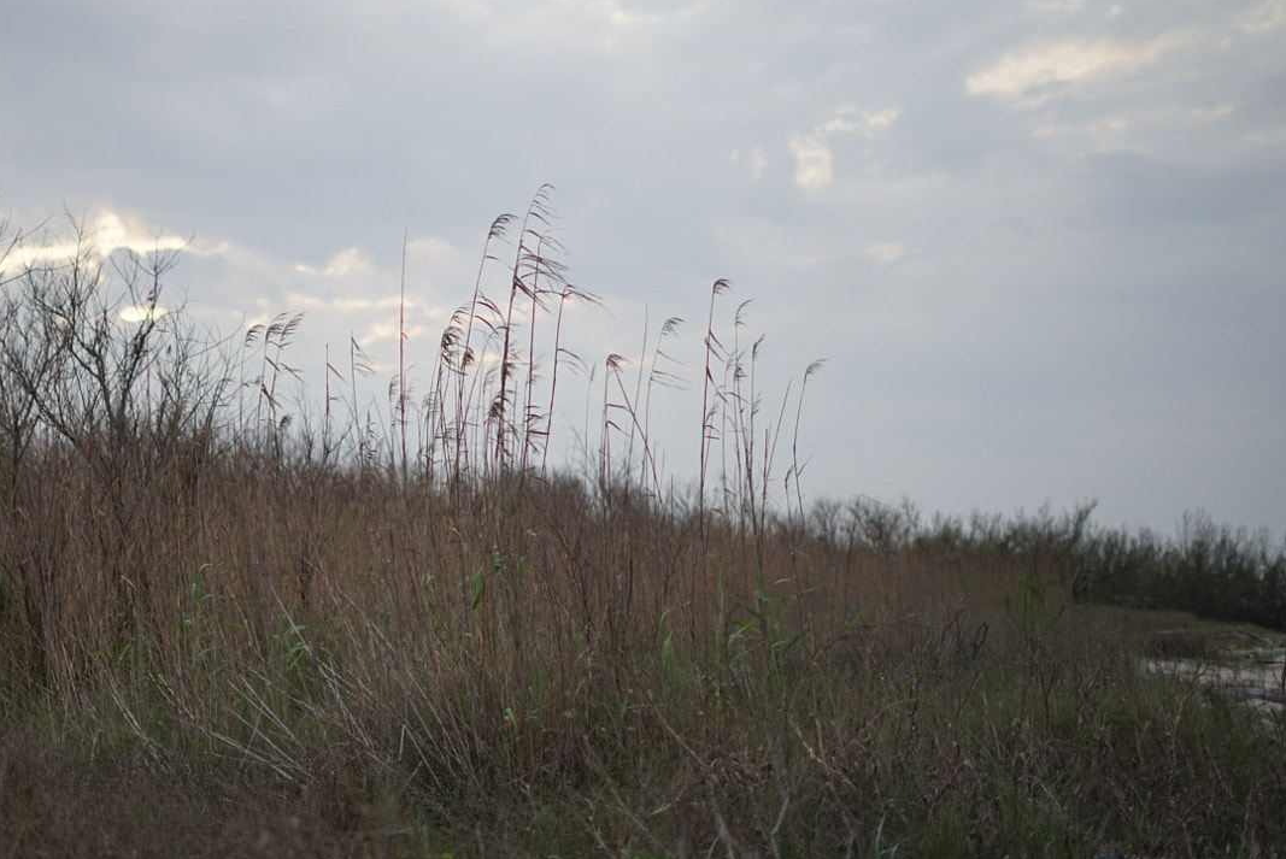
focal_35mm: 75
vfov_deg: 18.2
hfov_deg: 26.8
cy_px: 350
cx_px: 440
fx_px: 2681
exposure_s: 1/800
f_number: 1.8
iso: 125
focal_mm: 50
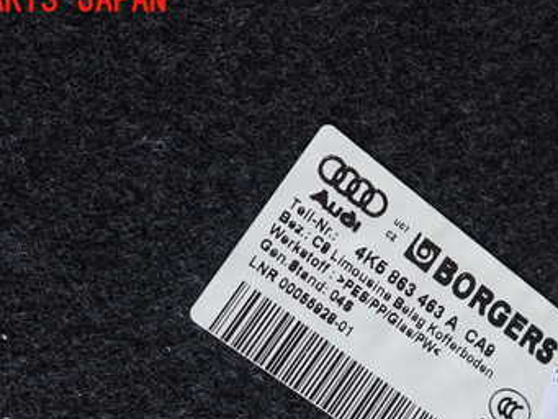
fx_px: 710
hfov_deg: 42.5
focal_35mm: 44
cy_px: 349
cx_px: 360
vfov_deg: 31.8
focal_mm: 4.5
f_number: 2.8
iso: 125
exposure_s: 1/60
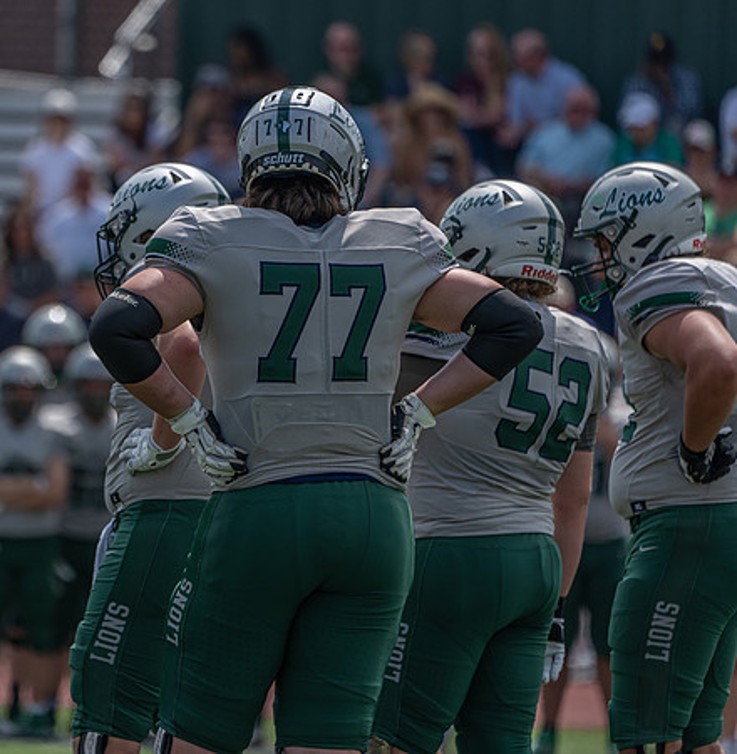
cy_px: 362
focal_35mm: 536
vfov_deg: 3.3
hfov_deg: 3.2
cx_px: 150
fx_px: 13047
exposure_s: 1/1250
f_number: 5.6
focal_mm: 400
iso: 160
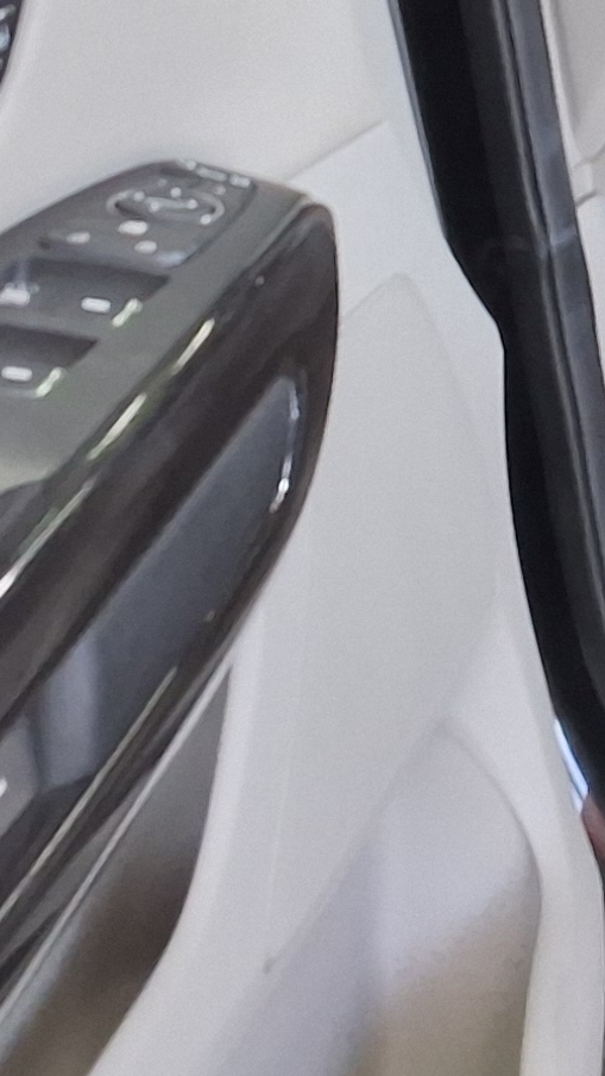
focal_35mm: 110
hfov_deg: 10.6
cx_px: 897
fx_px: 3137
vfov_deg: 18.7
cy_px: -124
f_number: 1.9
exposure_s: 1/60
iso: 40
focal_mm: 2.91
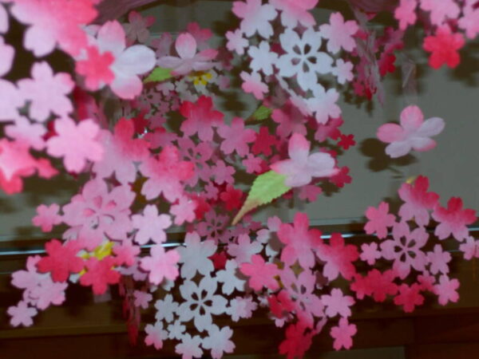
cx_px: 240
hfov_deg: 19.8
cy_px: 180
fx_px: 1370
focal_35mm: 99
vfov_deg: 14.9
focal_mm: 17.6
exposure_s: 1/60
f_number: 5.5
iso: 250
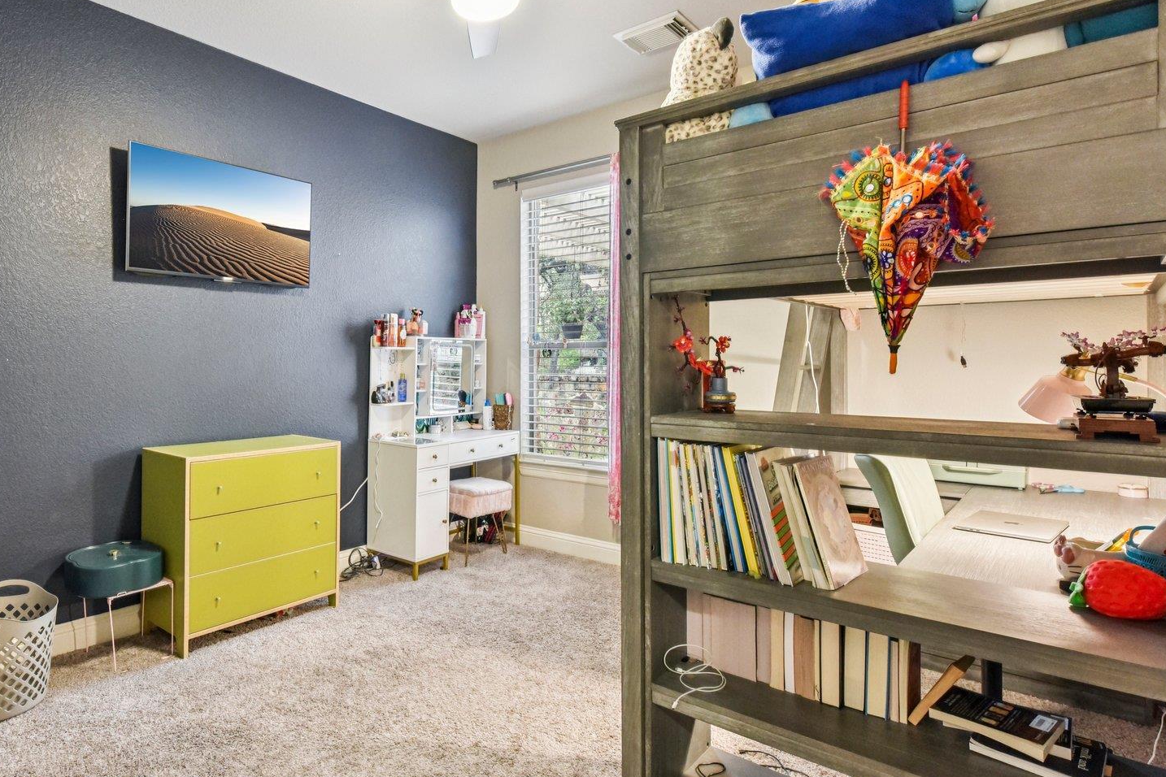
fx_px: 648
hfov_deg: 82.3
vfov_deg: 61.9
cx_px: 433
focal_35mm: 20
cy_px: 368
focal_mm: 14
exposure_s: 1/15
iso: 1800
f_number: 8
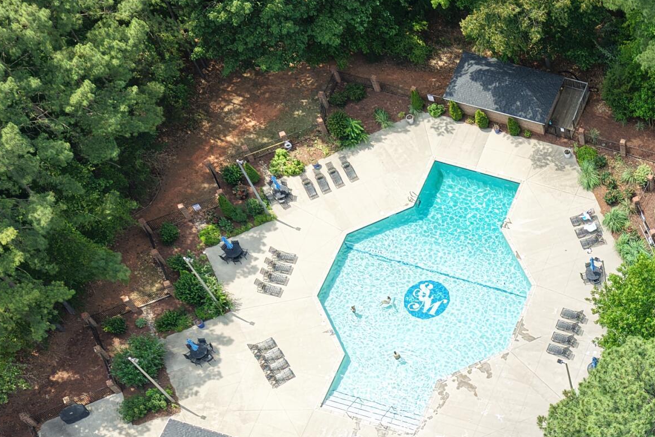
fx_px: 1164
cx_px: 717
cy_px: 480
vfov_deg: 20.3
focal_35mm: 64
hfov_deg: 28.6
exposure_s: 1/1250
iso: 170
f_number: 1.8
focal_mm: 8.67
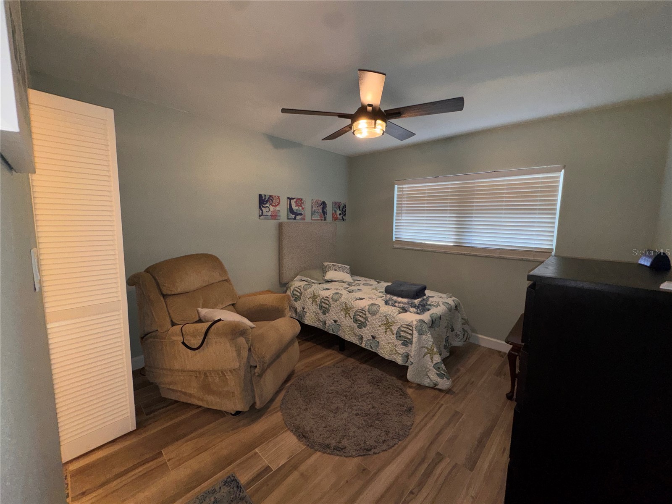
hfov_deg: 102.1
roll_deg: -1.5
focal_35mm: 14
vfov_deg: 85.7
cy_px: 252
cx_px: 336
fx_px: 272
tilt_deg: -7.6
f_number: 2.2
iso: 80
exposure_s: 1/69
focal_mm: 2.22
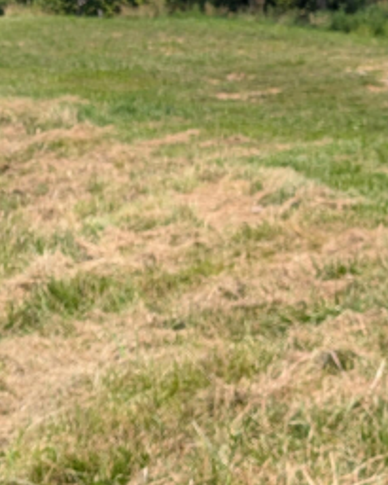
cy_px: 133
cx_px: -165
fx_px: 1779
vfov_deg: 15.5
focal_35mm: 124
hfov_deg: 12.0
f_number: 1.68
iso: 24
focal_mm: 6.9
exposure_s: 1/1041
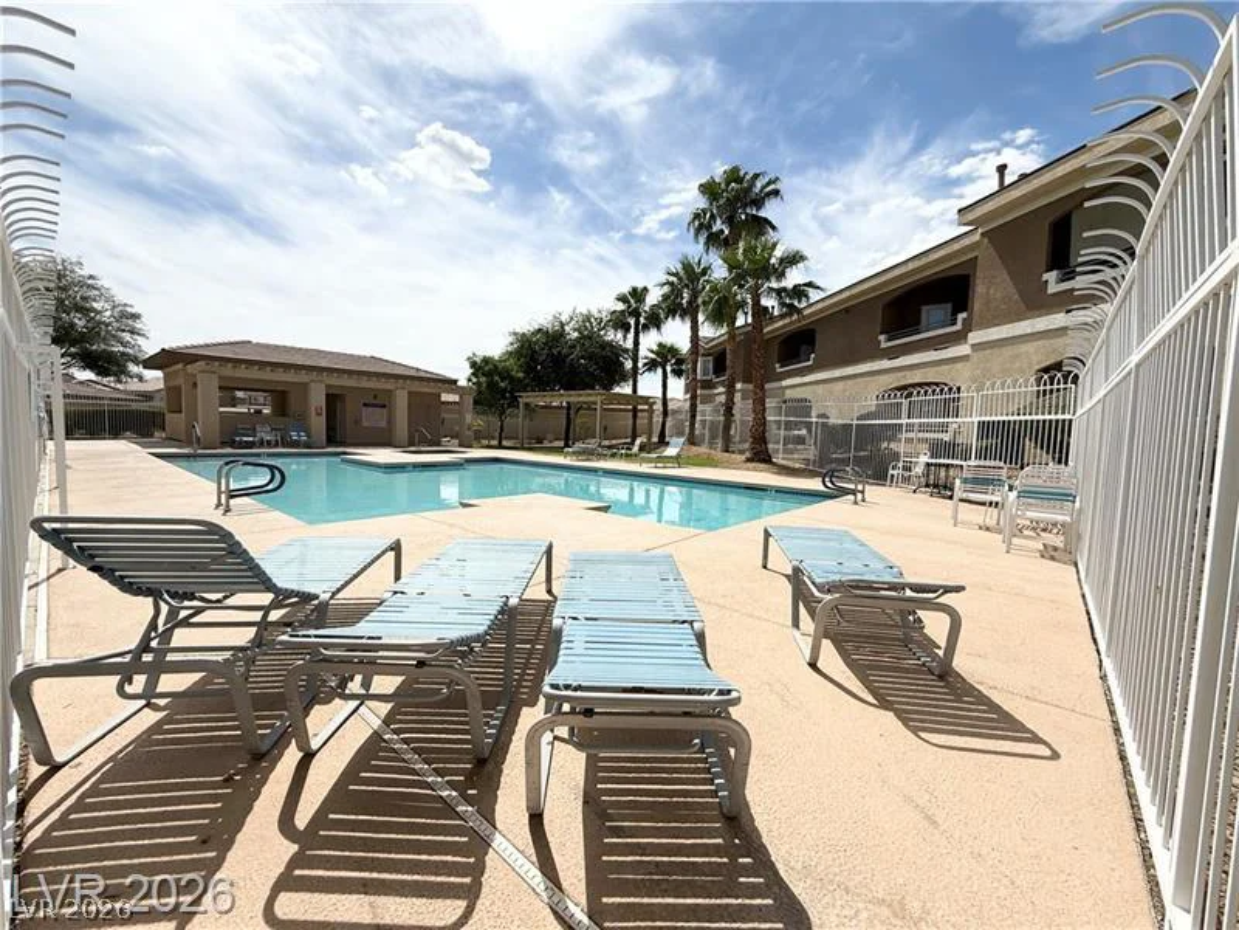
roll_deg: -2.1
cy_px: 465
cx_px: 620
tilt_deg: -3.7
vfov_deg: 85.7
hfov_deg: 102.1
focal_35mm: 14
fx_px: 501
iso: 50
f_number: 2.2
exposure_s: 1/4425
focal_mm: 2.22
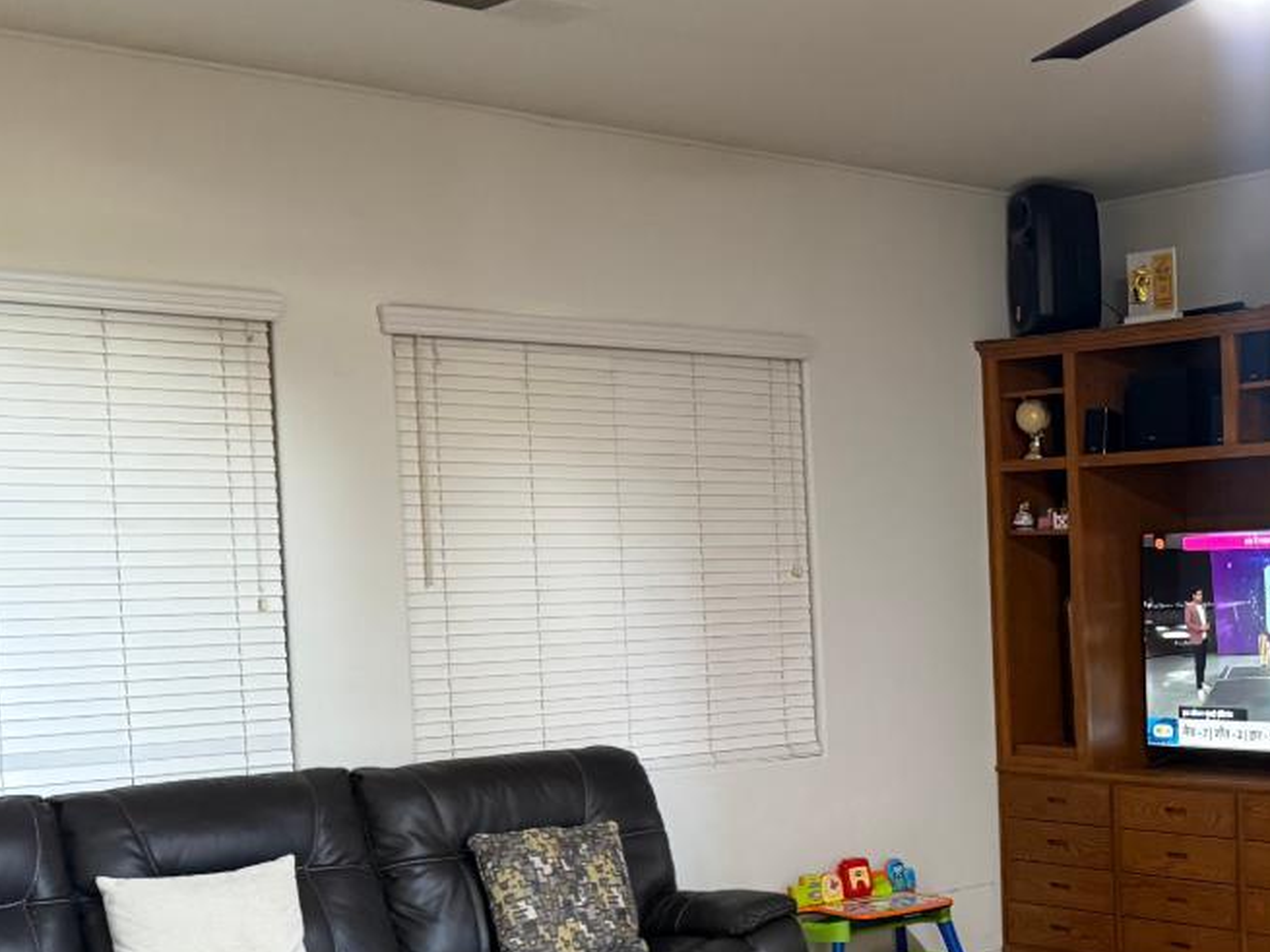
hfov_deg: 32.3
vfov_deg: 26.3
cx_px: 1260
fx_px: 2017
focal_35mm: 55
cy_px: 668
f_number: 1.78
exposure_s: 1/60
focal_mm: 6.76
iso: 640
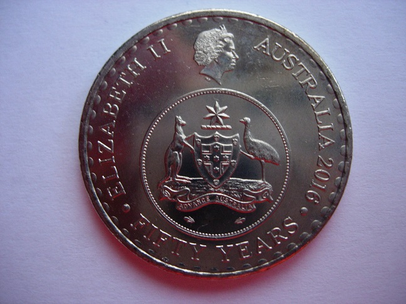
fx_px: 446
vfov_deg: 37.7
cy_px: 152
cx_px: 203
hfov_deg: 49.0
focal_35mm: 38
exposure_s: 1/32
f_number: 2.8
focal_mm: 7.8
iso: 158
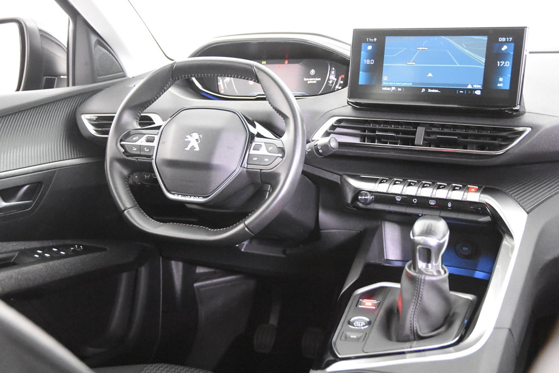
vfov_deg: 31.9
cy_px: 186
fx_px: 652
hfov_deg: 46.4
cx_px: 280
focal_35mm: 42
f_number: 3.2
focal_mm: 28
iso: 12800
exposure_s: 1/50
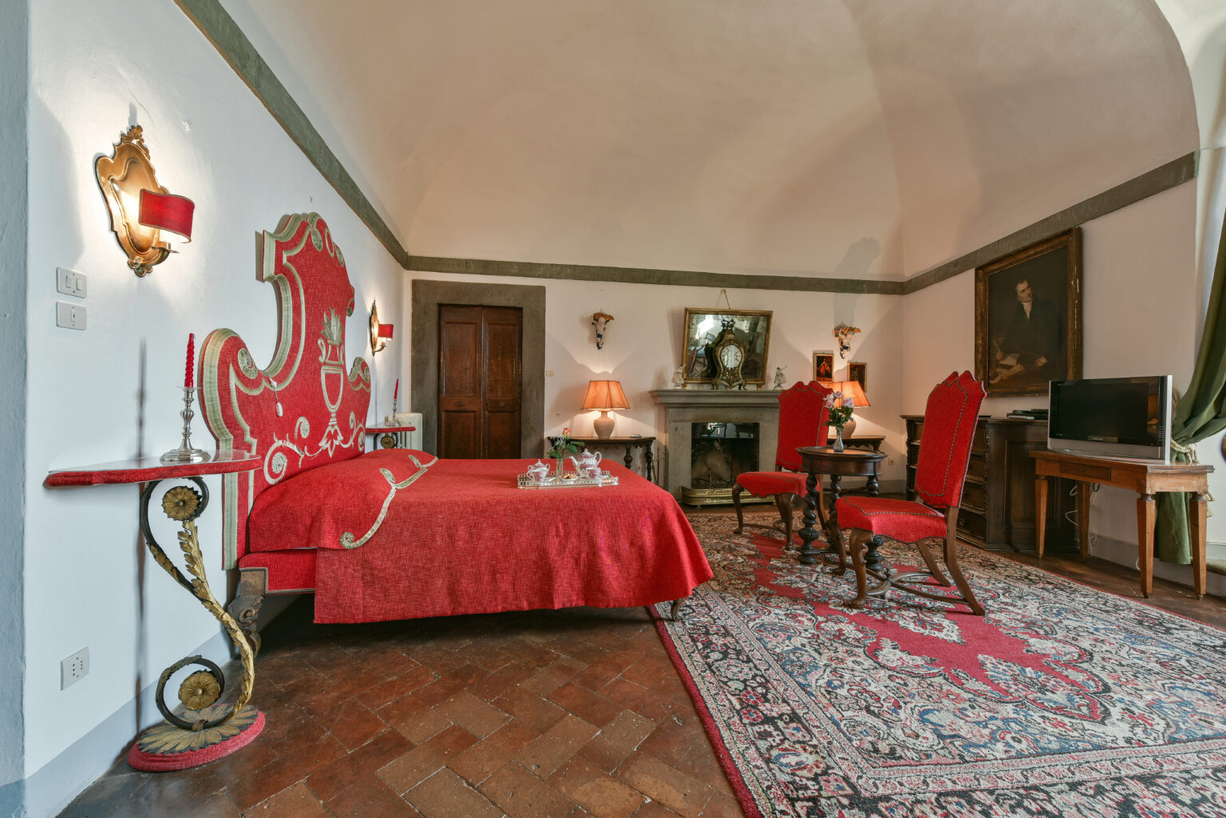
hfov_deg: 104.2
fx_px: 477
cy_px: 409
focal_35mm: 14
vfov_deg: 81.2
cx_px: 613
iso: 100
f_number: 8
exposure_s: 1/3
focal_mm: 14
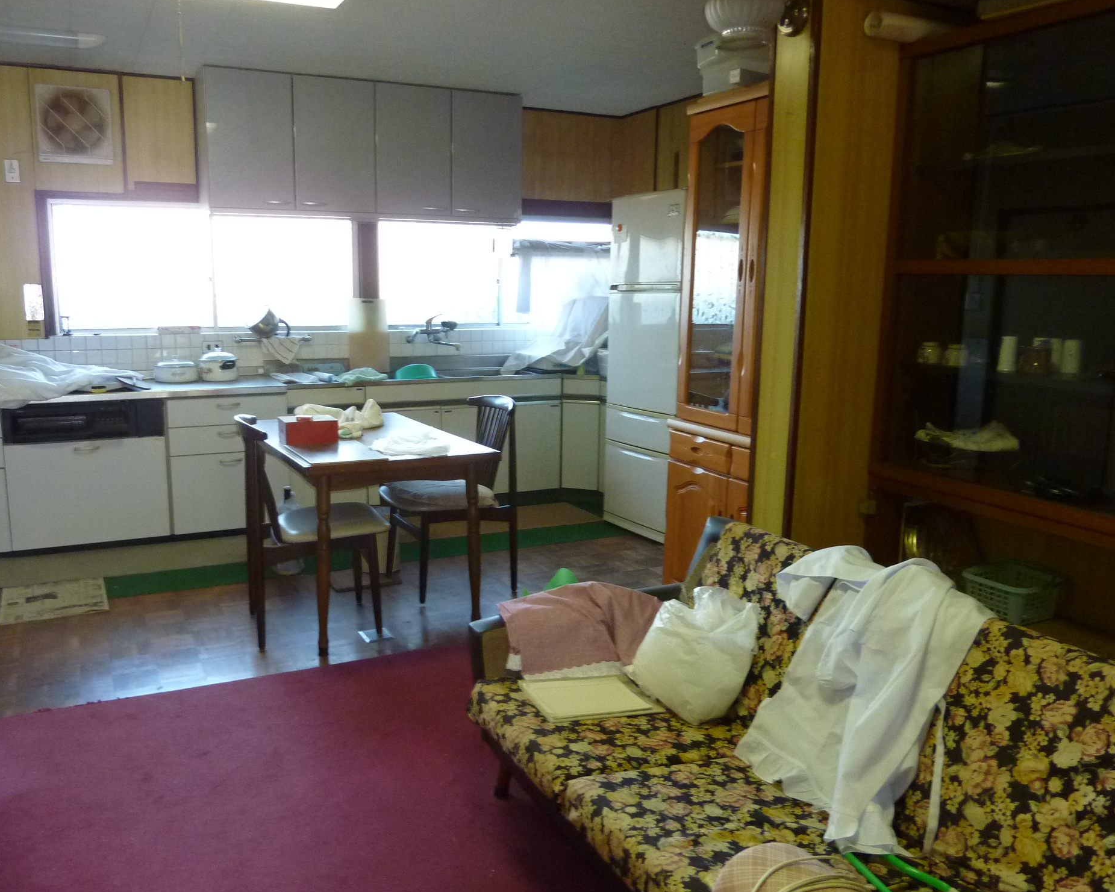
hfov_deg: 64.0
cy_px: 451
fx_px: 891
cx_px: 508
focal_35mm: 27
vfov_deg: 53.2
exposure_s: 1/30
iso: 320
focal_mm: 4.1
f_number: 3.3
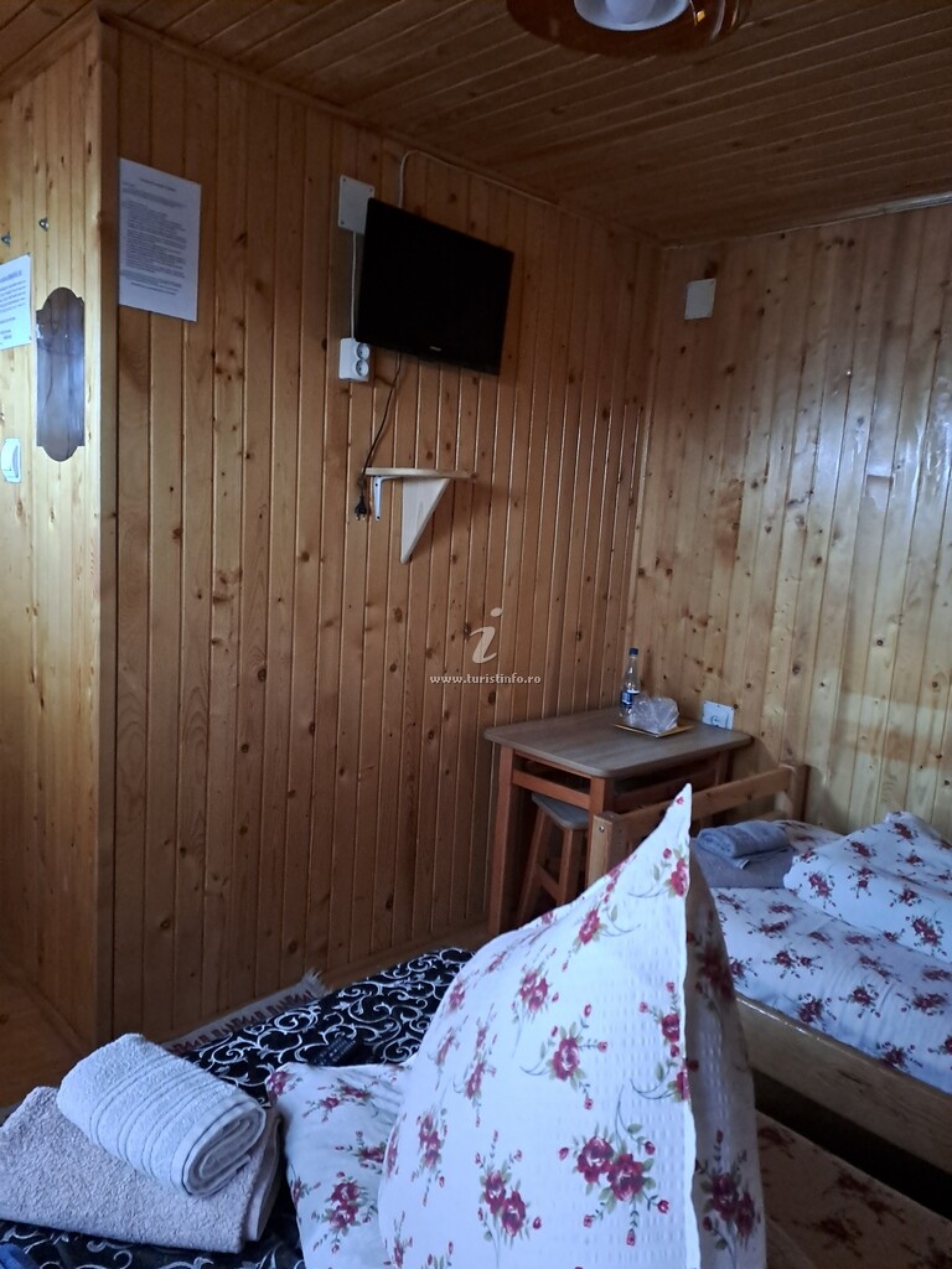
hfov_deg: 54.9
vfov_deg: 69.4
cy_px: 634
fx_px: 917
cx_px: 476
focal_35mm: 25
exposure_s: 1/20
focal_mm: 4.65
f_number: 1.8
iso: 640
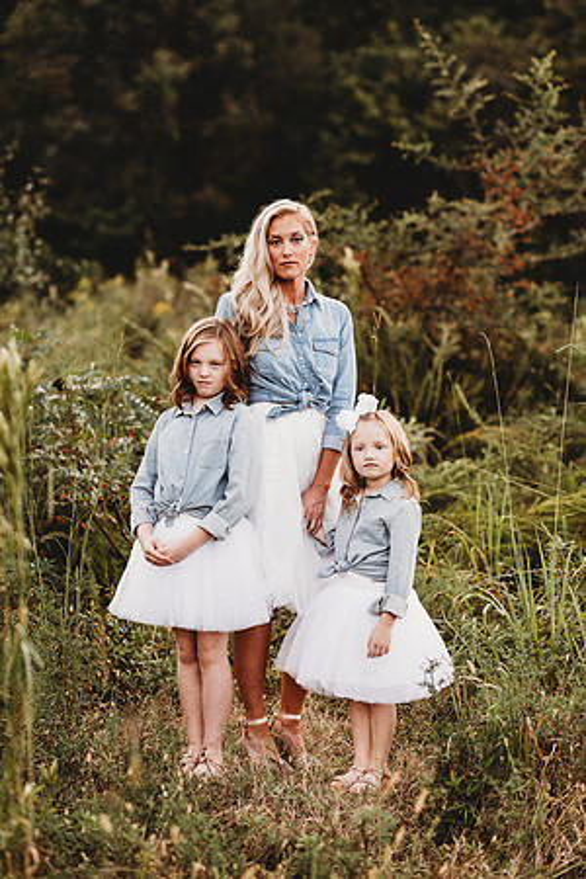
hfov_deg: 16.1
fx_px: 2075
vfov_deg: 23.9
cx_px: 293
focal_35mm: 85
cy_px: 440
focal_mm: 85
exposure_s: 1/200
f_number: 2.2
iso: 125
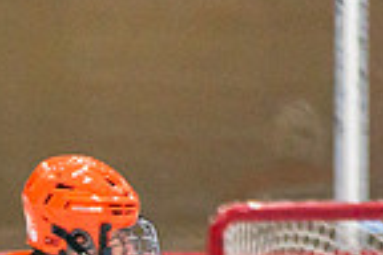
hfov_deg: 1.2
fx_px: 18925
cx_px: -256
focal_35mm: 1779
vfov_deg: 0.8
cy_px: 810
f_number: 2.8
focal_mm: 200
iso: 500
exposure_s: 1/640
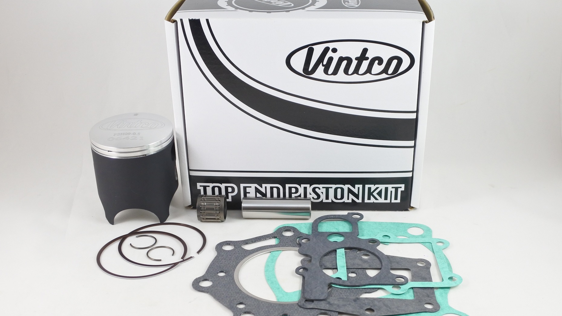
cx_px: 279
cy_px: 178
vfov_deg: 32.8
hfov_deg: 55.3
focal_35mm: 36
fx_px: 537
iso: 560
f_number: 4
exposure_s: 1/125
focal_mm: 12.8
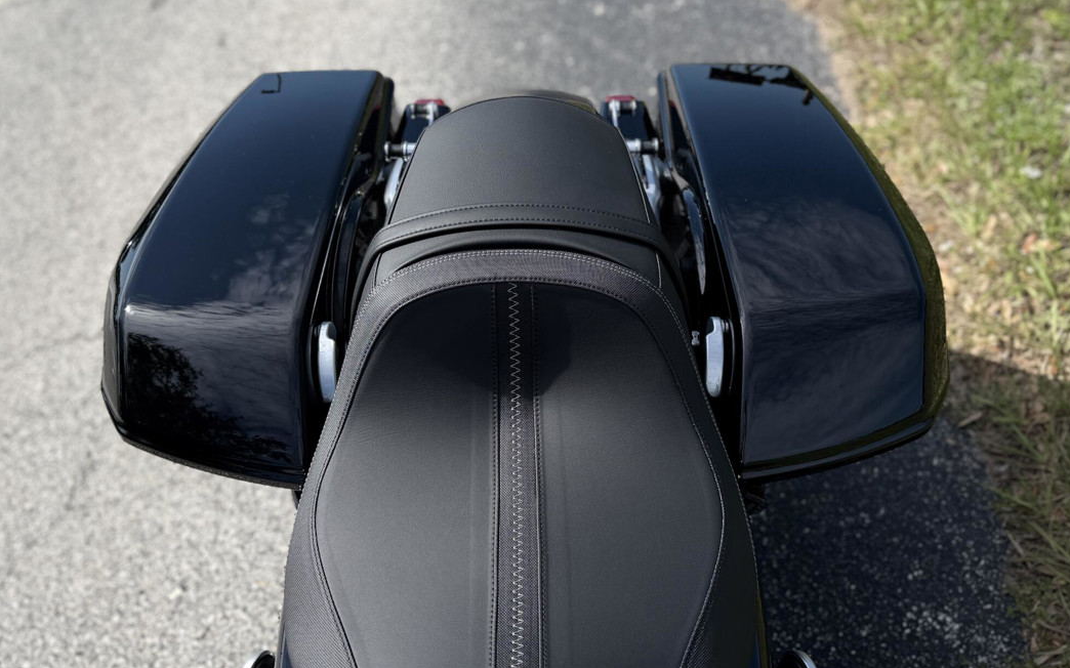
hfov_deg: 70.4
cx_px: 529
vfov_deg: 47.5
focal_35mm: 26
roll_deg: +13.6
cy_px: 360
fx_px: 758
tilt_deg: -39.4
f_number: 1.78
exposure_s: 1/5319
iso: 80
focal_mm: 6.76
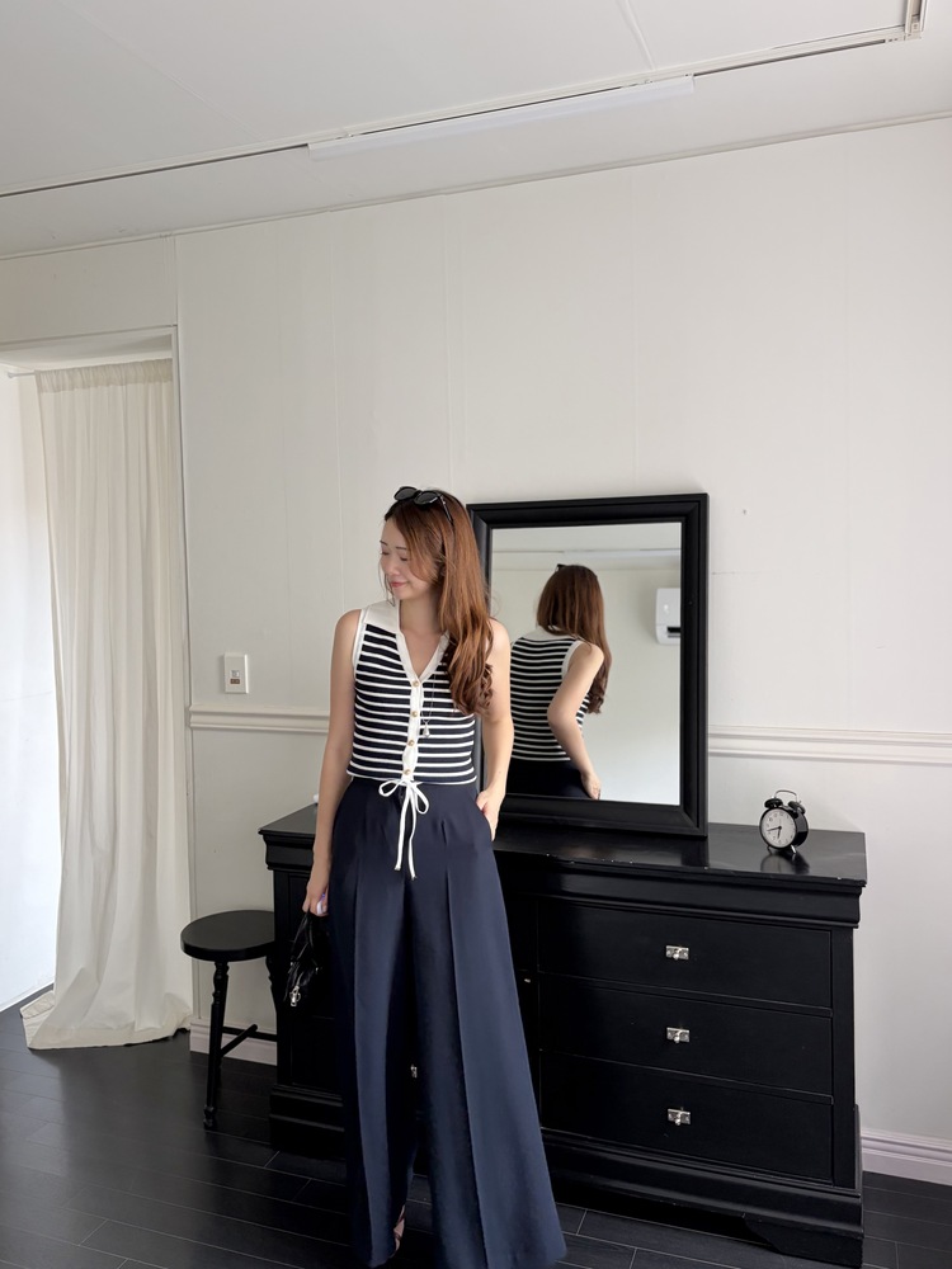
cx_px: 476
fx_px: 953
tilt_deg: -2.2
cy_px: 634
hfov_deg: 53.1
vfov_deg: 67.3
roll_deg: +1.0
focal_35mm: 26
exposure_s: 1/120
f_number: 1.6
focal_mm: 5.96
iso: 125
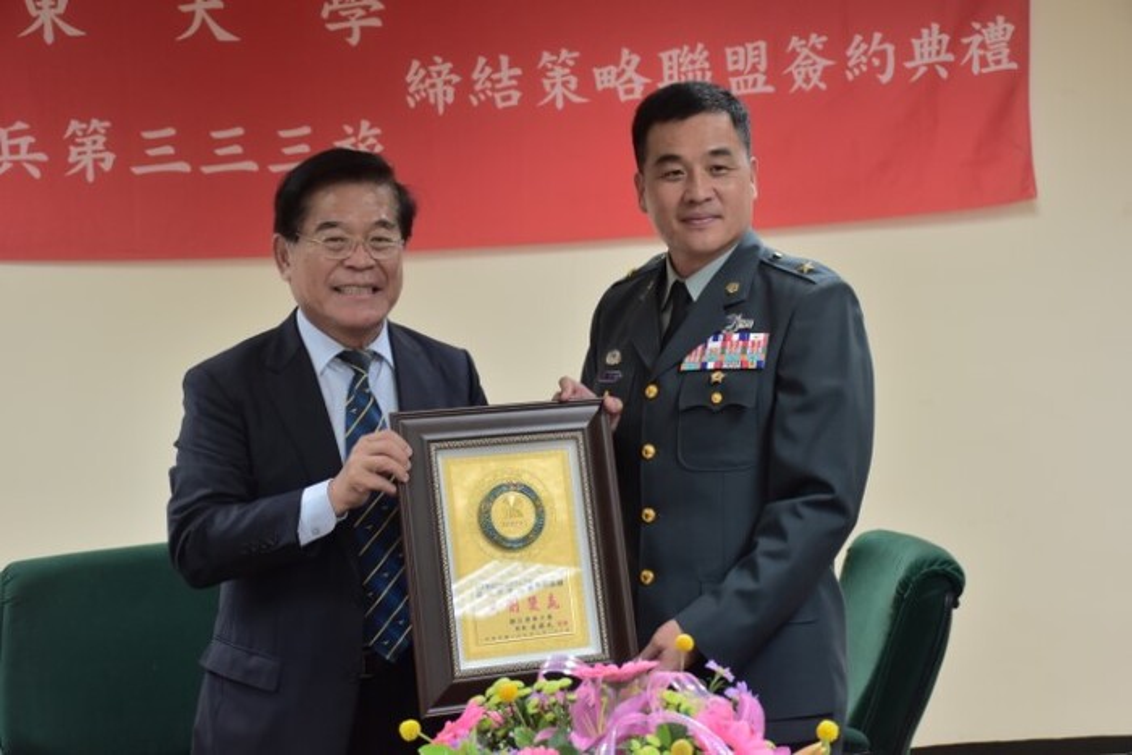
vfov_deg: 20.2
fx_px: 2123
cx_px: 566
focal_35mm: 68
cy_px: 378
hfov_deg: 29.9
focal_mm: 45
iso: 800
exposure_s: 1/60
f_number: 5
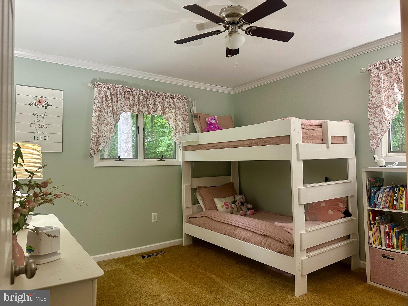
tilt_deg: +1.7
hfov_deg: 71.6
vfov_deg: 56.8
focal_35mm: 24
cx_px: 204
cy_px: 153
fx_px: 283
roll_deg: +0.0
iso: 320
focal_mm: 6.86
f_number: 1.78
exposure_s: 1/60
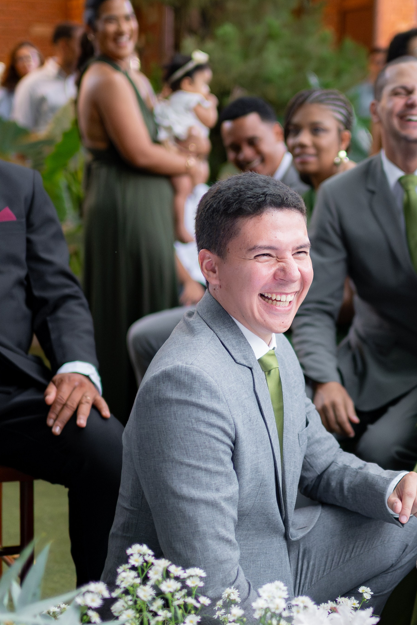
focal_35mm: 76
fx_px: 1320
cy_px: 295
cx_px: 299
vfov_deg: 26.6
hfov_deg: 17.9
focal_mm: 35
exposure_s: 1/1000
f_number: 1.4
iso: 2500
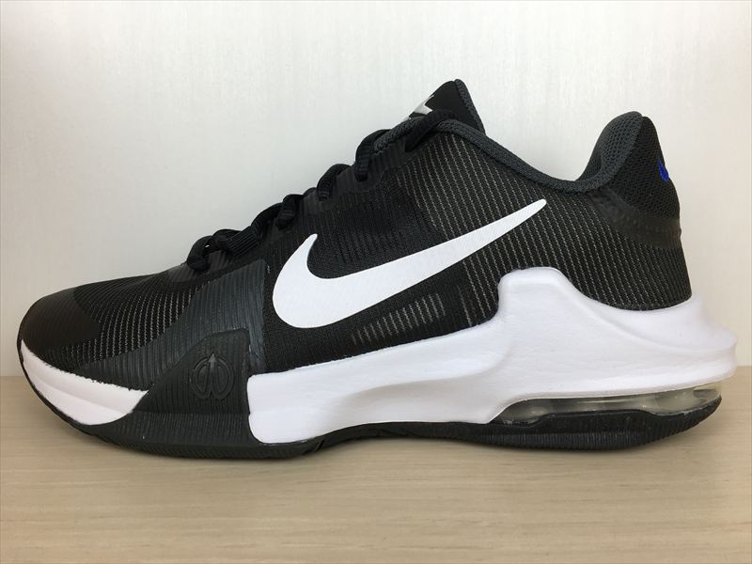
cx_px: 376
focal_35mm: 29
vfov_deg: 48.2
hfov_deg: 61.7
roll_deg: +0.8
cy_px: 282
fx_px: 630
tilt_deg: -6.1
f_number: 2.2
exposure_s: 1/120
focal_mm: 4.15
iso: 25
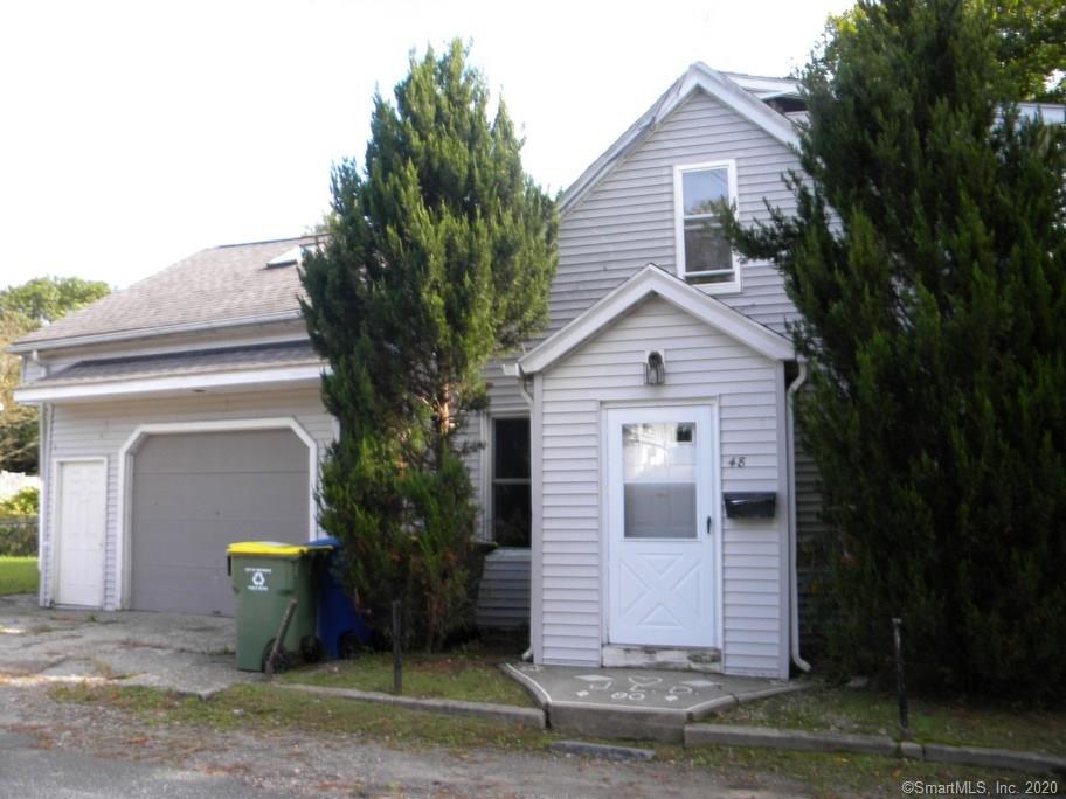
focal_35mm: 28
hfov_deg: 63.4
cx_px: 533
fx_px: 862
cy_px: 400
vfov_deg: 49.7
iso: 80
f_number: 3.5
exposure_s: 1/125
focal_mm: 5
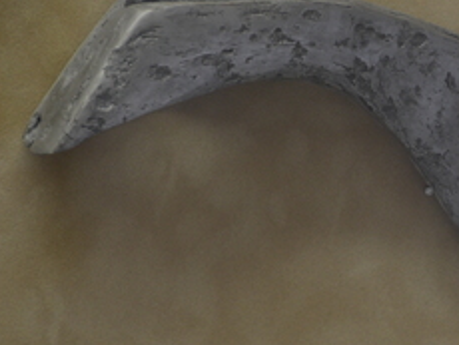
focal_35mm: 688
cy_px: 186
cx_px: 393
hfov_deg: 2.9
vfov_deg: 2.2
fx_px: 9132
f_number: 6.3
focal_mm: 250
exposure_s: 1/125
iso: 1000
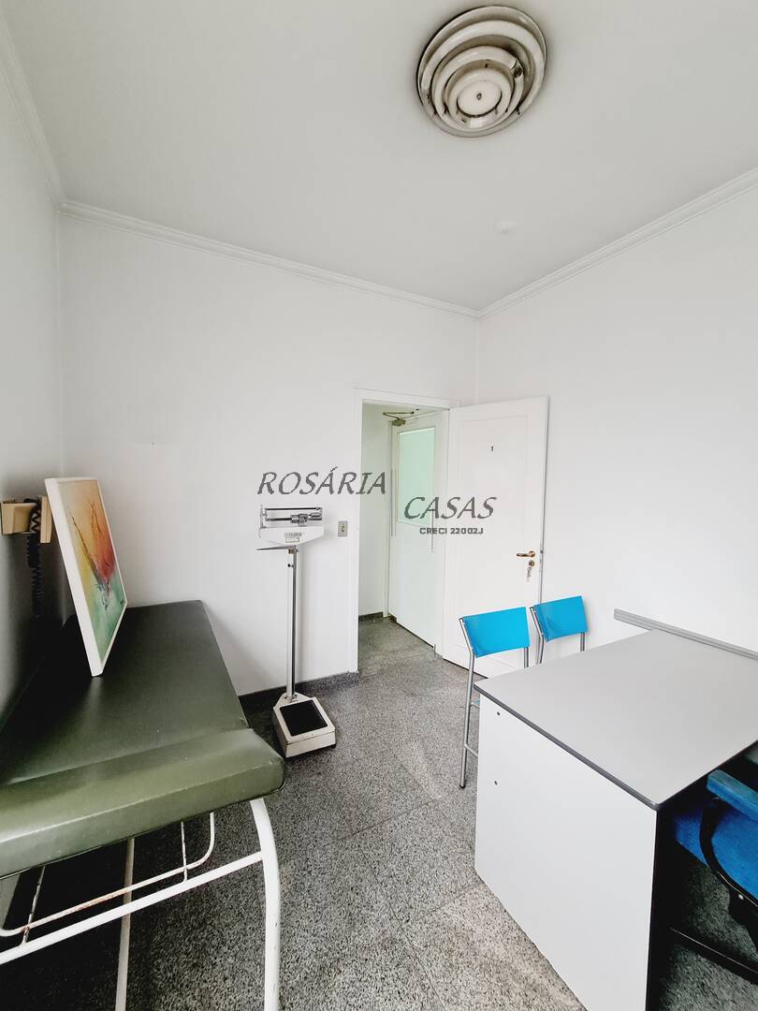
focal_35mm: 13
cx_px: 379
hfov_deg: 89.9
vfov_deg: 106.2
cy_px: 506
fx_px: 380
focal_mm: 2.2
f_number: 2.2
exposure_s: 1/40
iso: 400
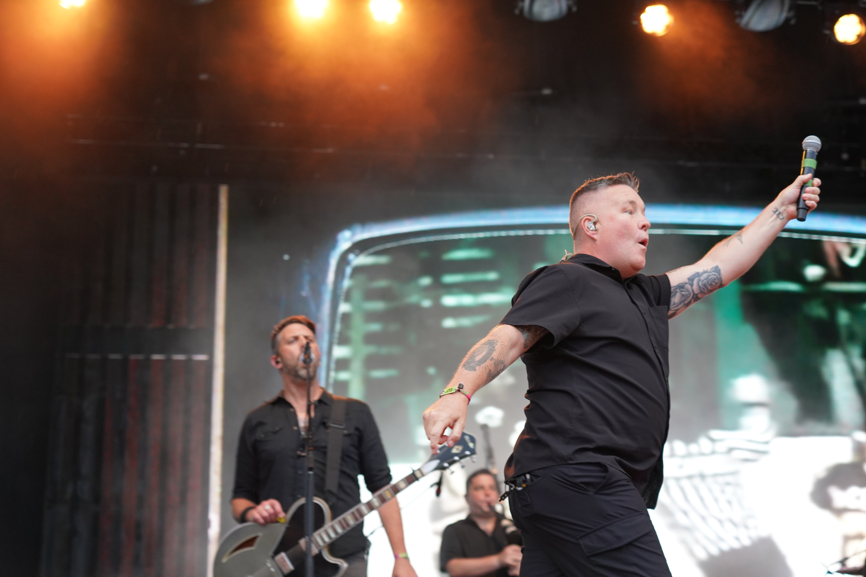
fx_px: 1515
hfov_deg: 31.9
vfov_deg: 21.6
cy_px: 288
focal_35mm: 63
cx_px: 433
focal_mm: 63
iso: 2000
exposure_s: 1/160
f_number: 4
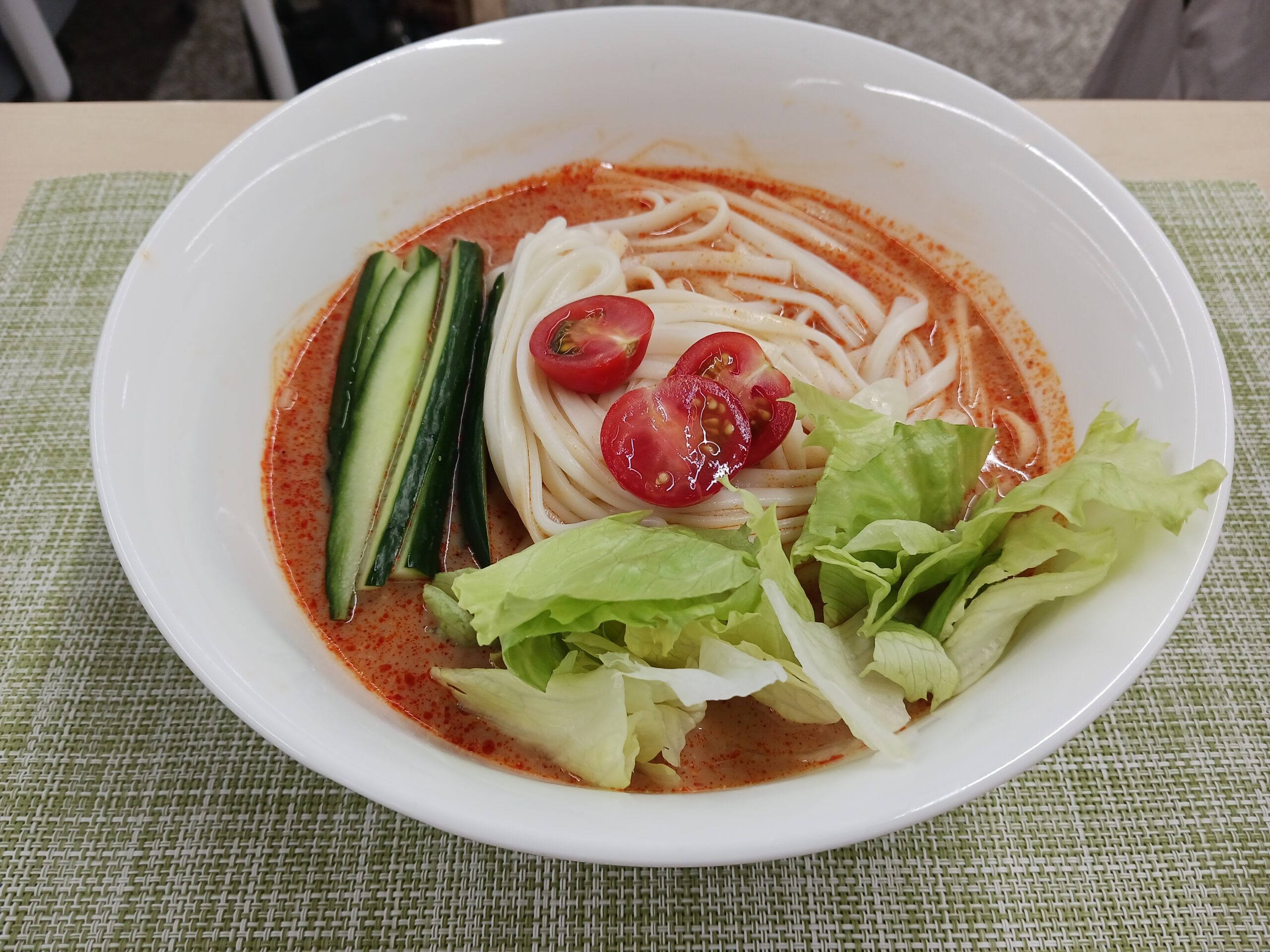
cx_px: 635
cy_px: 476
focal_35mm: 27
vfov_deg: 51.4
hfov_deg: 65.3
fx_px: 991
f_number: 1.8
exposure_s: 1/50
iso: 100
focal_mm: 4
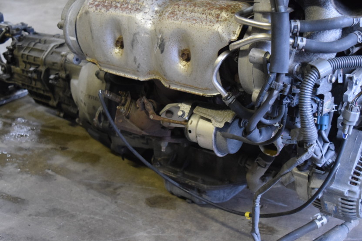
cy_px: 107
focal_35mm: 48
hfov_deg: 41.0
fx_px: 483
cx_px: 209
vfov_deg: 28.1
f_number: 4
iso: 3200
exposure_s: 1/60
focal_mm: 26
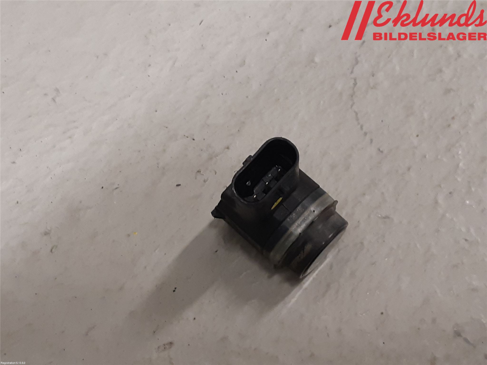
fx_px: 366
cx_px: 244
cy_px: 182
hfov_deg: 67.3
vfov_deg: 53.1
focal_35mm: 26
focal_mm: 3.93
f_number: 1.7
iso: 125
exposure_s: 1/50
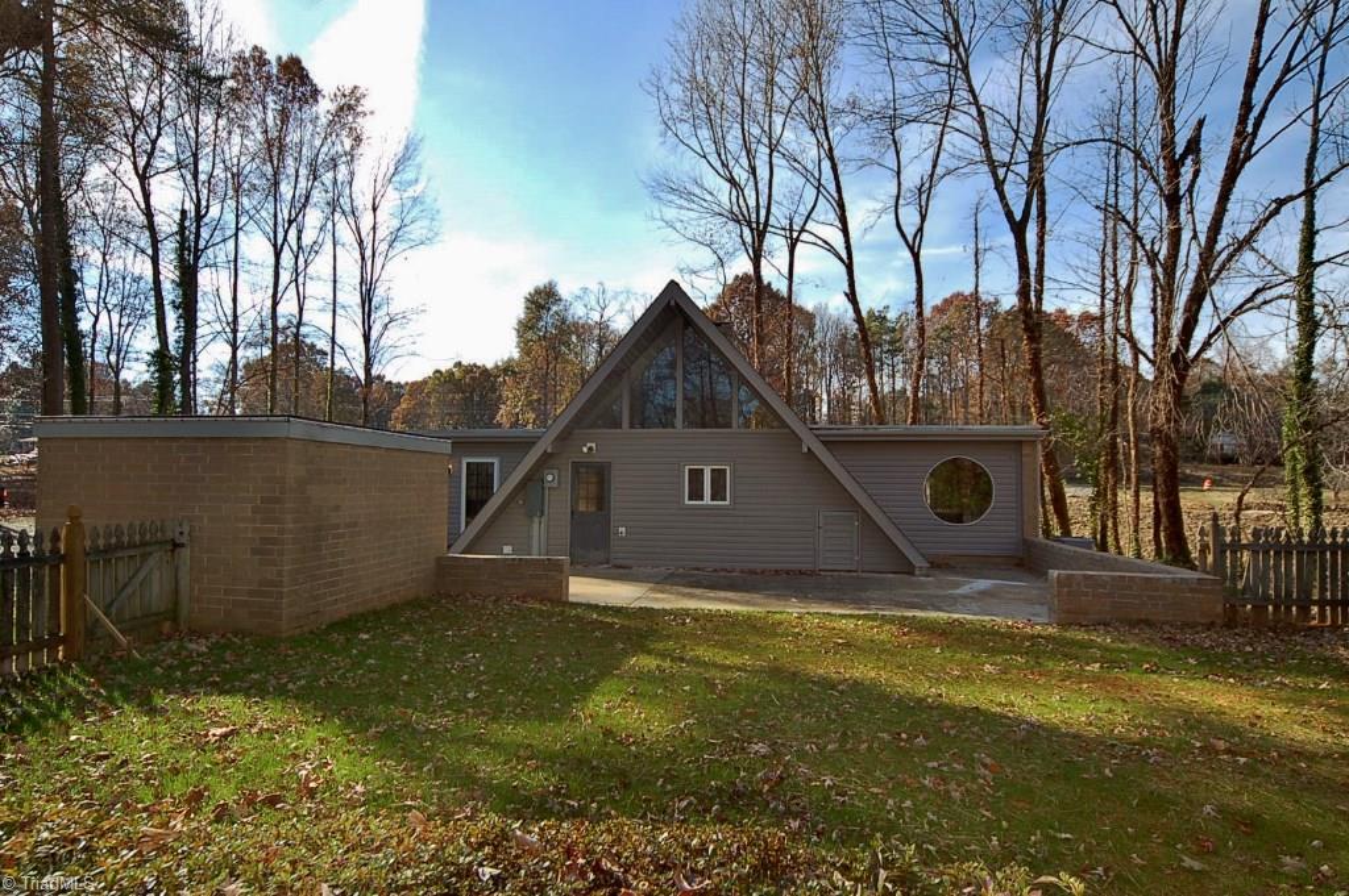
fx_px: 674
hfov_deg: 90.0
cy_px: 448
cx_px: 674
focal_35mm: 18
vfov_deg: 67.3
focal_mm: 12
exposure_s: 1/500
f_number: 5.6
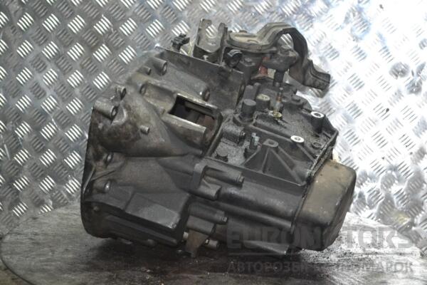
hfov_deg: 24.6
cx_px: 214
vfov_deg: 16.6
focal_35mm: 82
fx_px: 978
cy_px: 142
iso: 3200
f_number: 5.6
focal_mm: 55
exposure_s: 1/60
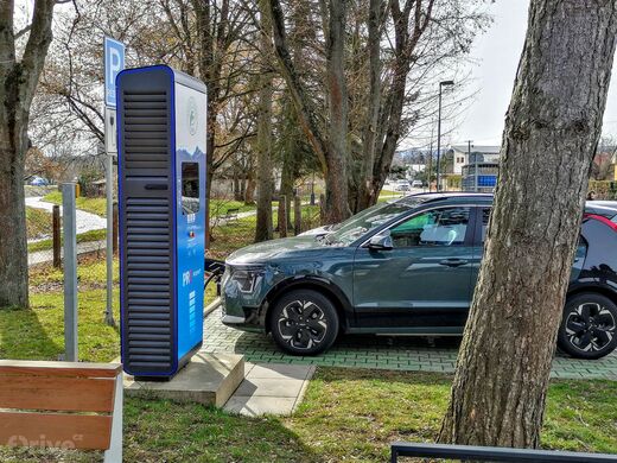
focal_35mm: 42
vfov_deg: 34.3
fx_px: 749
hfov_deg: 44.8
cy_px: 232
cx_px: 308
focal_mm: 5.3
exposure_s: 1/604
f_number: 1.8
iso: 50
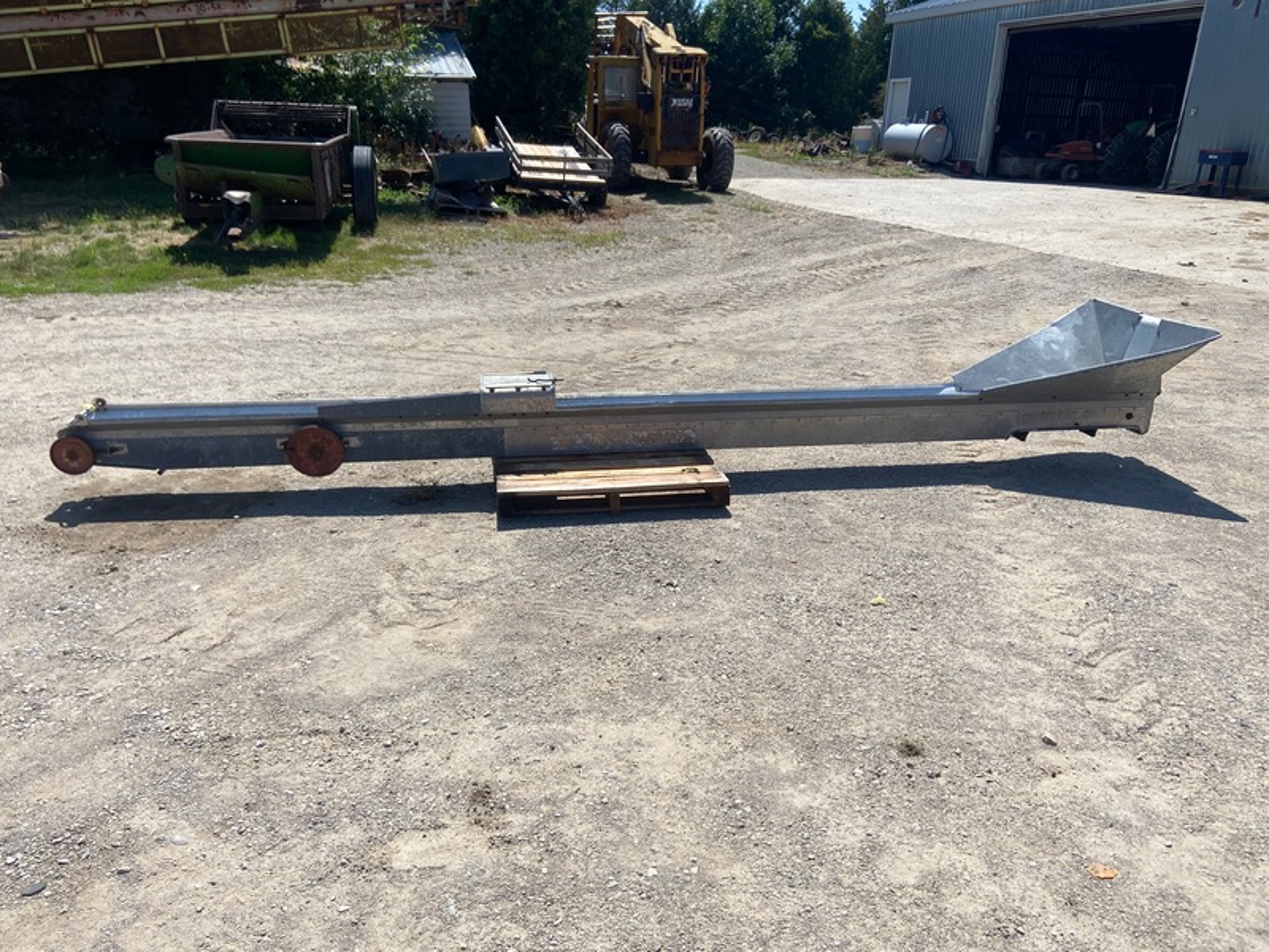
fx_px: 953
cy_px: 476
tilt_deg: -18.6
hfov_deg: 67.3
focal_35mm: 26
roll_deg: -0.8
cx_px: 634
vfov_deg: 53.1
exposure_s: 1/3300
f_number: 1.8
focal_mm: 4.25
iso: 32
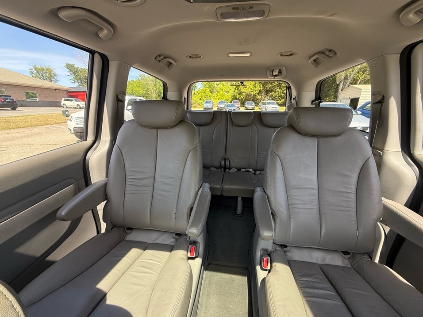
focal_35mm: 15
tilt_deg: -18.3
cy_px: 166
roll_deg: -0.4
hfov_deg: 98.2
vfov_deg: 81.7
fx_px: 183
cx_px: 210
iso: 160
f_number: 2.2
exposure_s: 1/99
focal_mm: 2.22
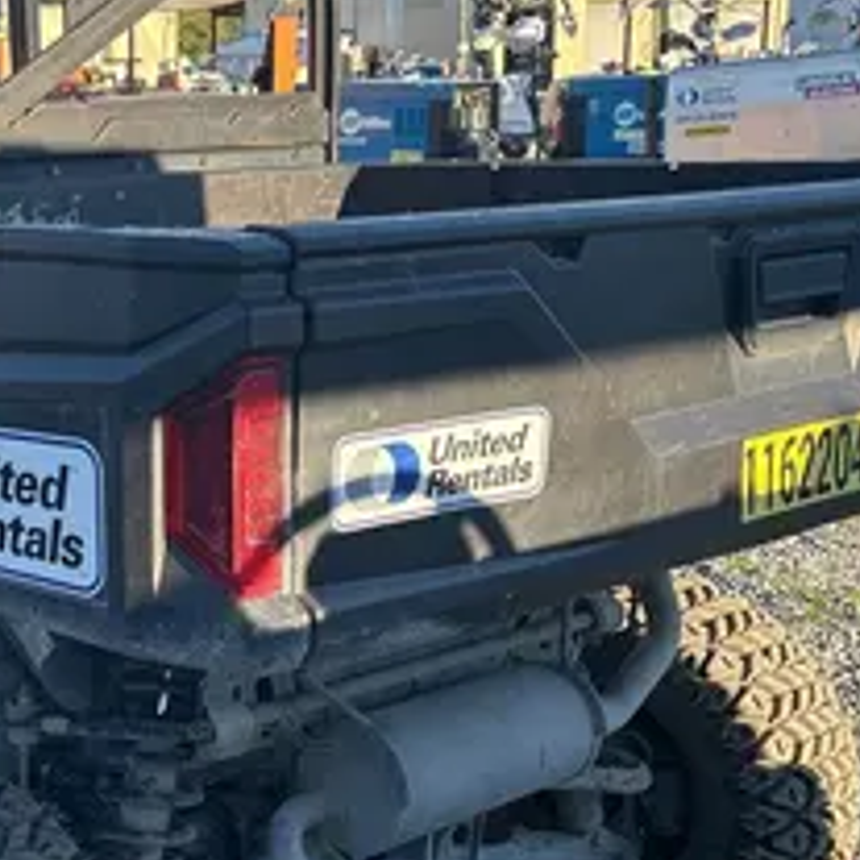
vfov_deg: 28.1
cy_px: 484
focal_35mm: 61
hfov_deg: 26.3
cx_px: -46
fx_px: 1715
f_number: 1.6
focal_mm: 5.96
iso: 50
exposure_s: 1/587
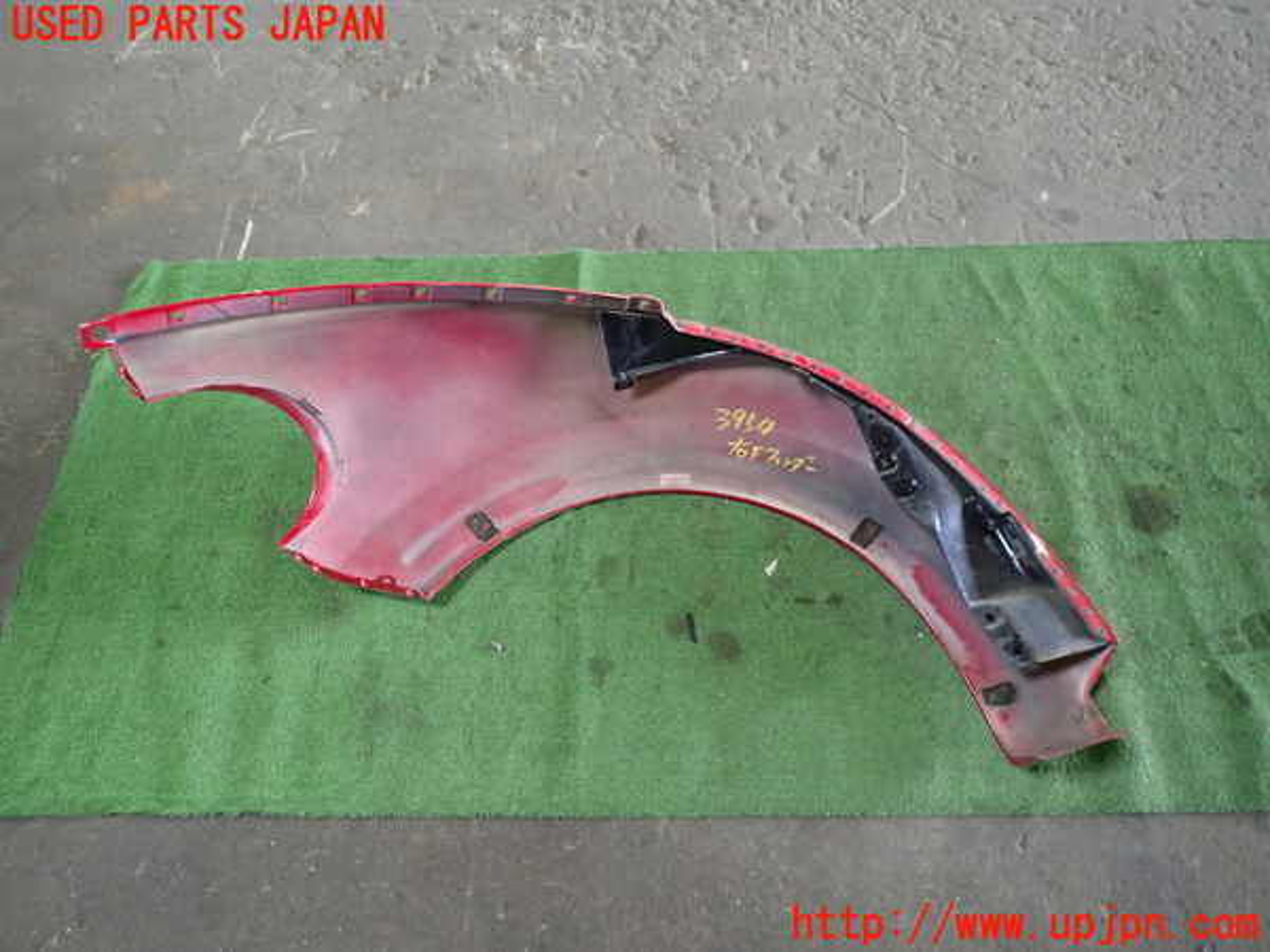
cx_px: 635
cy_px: 476
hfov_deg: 69.4
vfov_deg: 54.9
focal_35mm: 25
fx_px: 917
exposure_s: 1/30
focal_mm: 4.5
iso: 200
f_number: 2
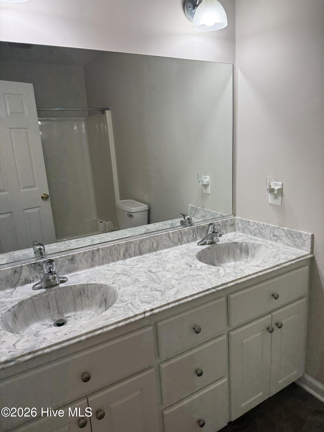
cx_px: 162
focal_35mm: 24
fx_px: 300
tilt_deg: -13.8
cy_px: 216
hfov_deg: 56.8
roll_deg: +4.2
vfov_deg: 71.6
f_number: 1.78
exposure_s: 1/158
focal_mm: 6.76
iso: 160
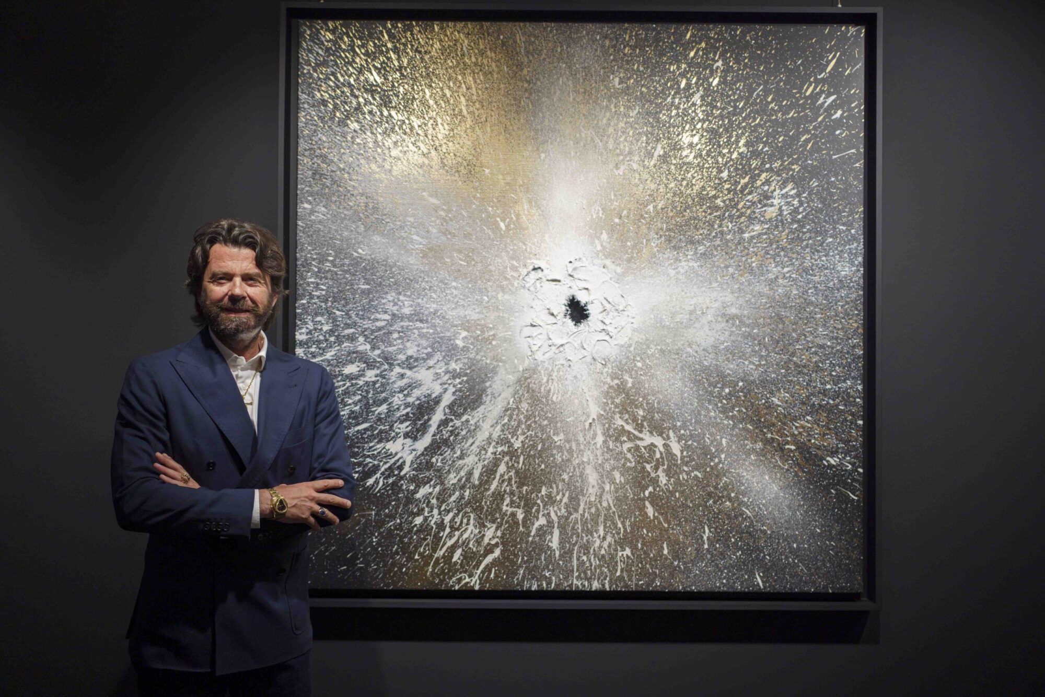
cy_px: 348
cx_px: 522
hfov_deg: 54.4
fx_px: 1016
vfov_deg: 37.9
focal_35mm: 35
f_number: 2.8
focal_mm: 35
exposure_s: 1/400
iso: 320
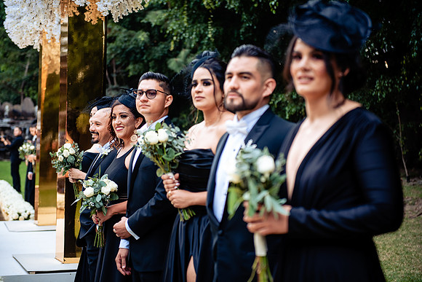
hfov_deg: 28.8
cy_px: 141
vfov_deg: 19.5
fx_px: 821
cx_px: 211
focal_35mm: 70
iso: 320
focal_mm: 70
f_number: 2.8
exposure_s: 1/160
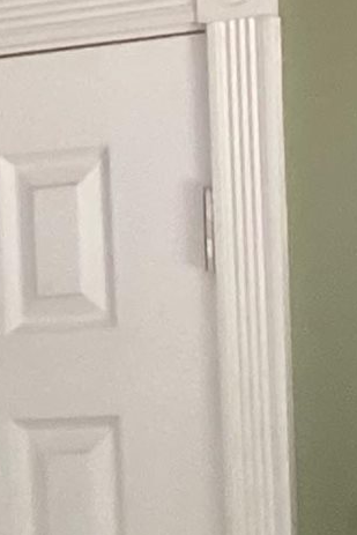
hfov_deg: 6.3
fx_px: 3181
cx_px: -350
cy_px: 718
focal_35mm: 214
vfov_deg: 9.4
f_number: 2.4
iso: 250
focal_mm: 3.3
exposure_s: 1/33
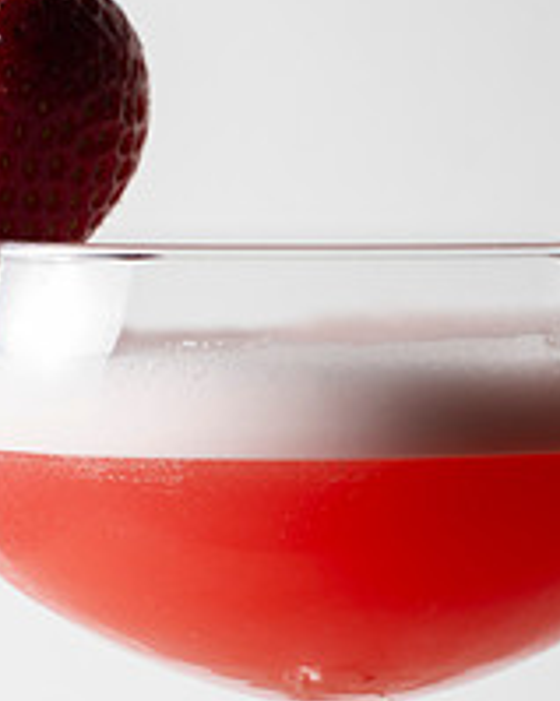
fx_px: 3338
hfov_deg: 9.6
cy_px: 400
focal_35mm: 161
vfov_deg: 12.0
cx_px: 383
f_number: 5.6
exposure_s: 1/200
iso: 200
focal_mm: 50
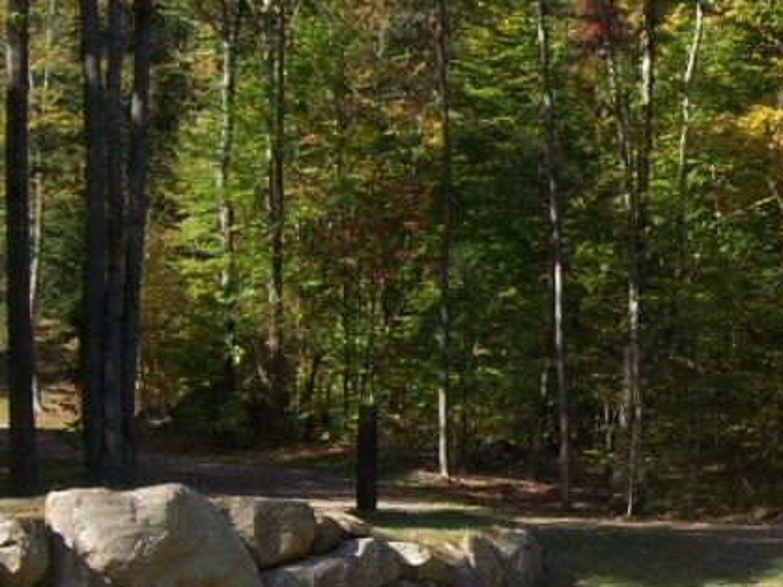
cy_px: 449
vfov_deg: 13.4
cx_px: 613
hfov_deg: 17.8
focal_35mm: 110
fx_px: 2487
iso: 80
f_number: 4.8
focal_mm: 6
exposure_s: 1/326
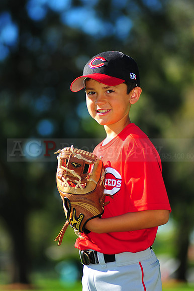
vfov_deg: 11.4
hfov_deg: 7.6
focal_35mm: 180
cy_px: 146
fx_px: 1457
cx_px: 97
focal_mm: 180
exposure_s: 1/1250
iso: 200
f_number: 3.5
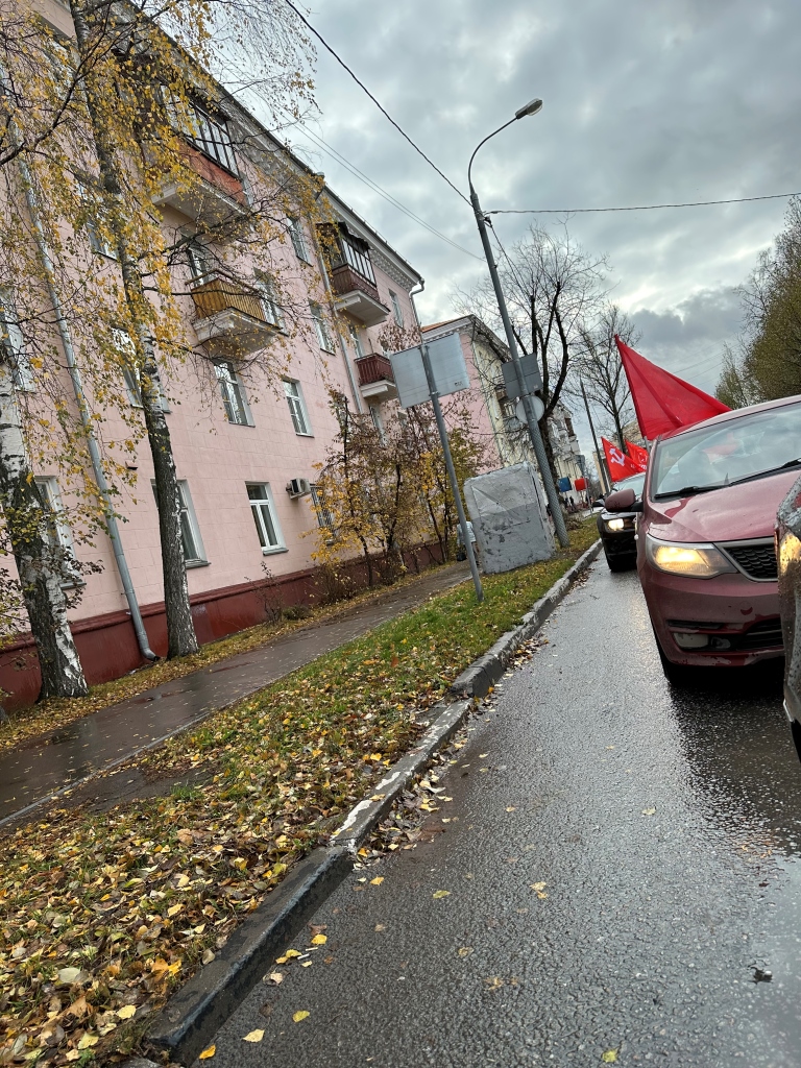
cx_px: 400
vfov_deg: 71.6
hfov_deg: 56.8
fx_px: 740
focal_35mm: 24
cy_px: 534
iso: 80
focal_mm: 6.86
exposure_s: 1/1212
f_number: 1.78
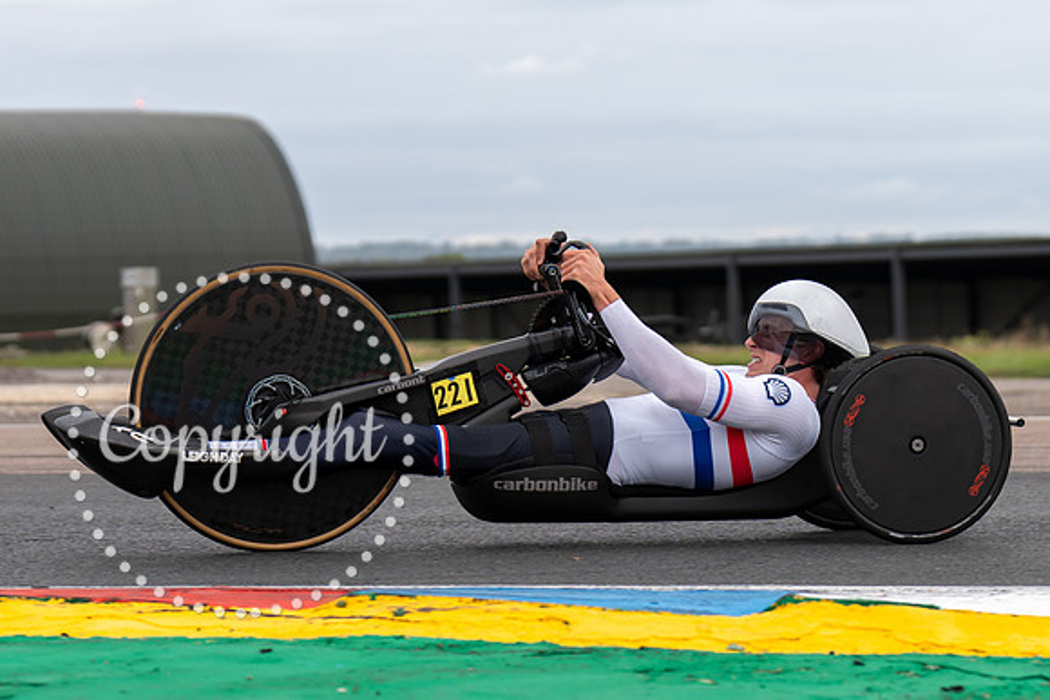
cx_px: 728
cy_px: 605
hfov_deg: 13.6
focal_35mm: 151
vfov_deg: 9.1
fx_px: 4406
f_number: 3.5
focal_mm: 86
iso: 125
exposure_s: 1/1000
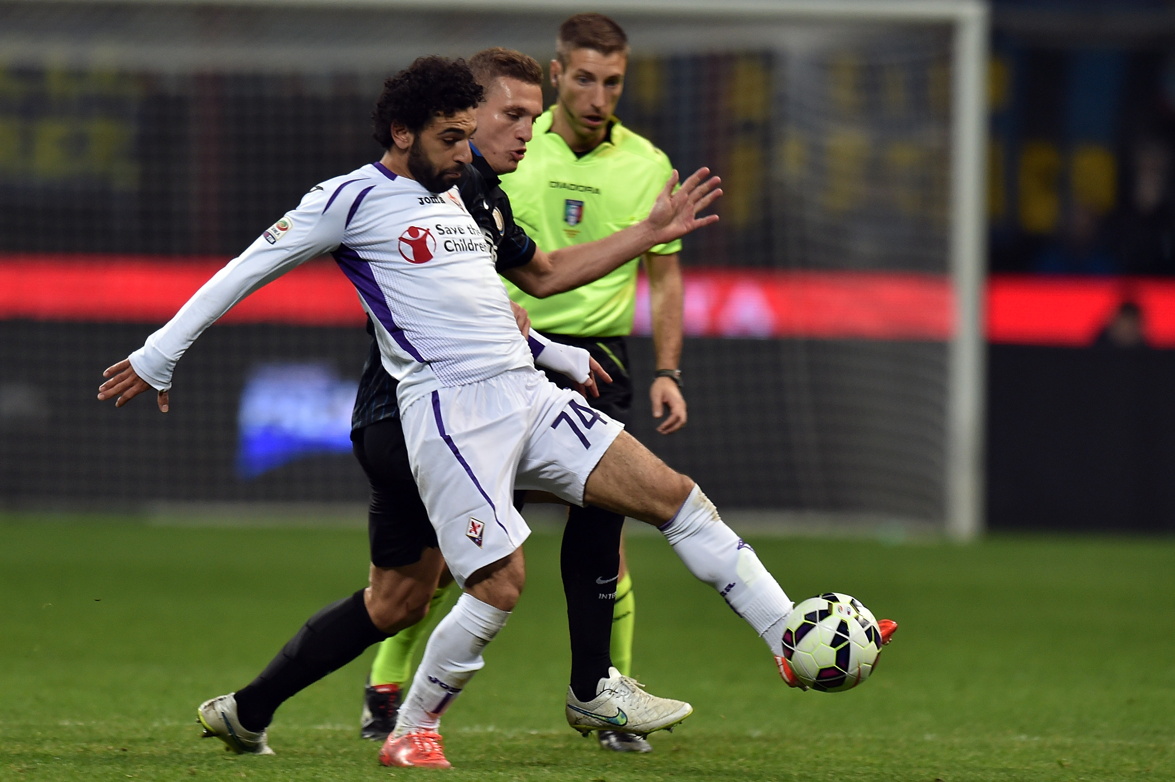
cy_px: 391
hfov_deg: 3.8
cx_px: 588
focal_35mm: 550
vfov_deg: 2.5
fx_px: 17942
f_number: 4
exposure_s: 1/1000
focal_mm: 550
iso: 1600
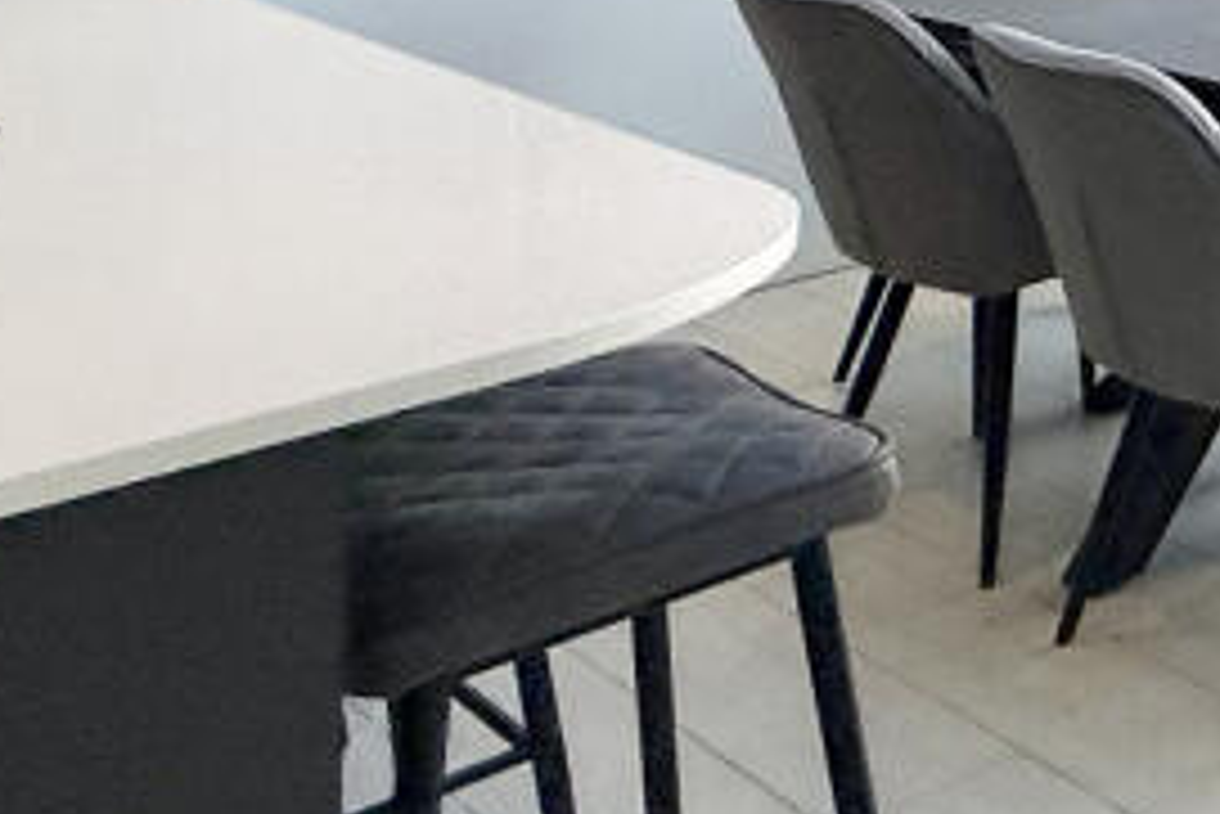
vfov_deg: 21.3
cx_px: 2057
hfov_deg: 23.6
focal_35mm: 55
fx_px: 1865
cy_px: -355
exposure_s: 1/461
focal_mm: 2.22
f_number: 2.2
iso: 64
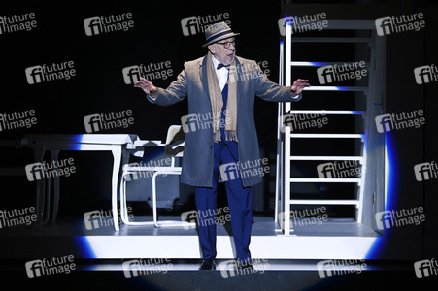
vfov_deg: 11.4
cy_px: 146
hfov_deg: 17.1
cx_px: 219
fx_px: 1459
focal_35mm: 120
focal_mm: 120
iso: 4000
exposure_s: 1/1000
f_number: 5
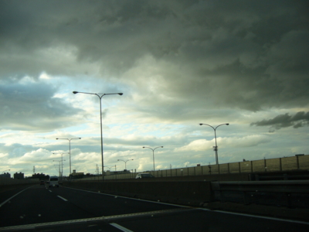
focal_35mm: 35
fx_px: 312
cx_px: 154
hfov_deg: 52.6
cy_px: 116
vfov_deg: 40.7
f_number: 2.8
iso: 80
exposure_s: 1/400
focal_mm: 5.8
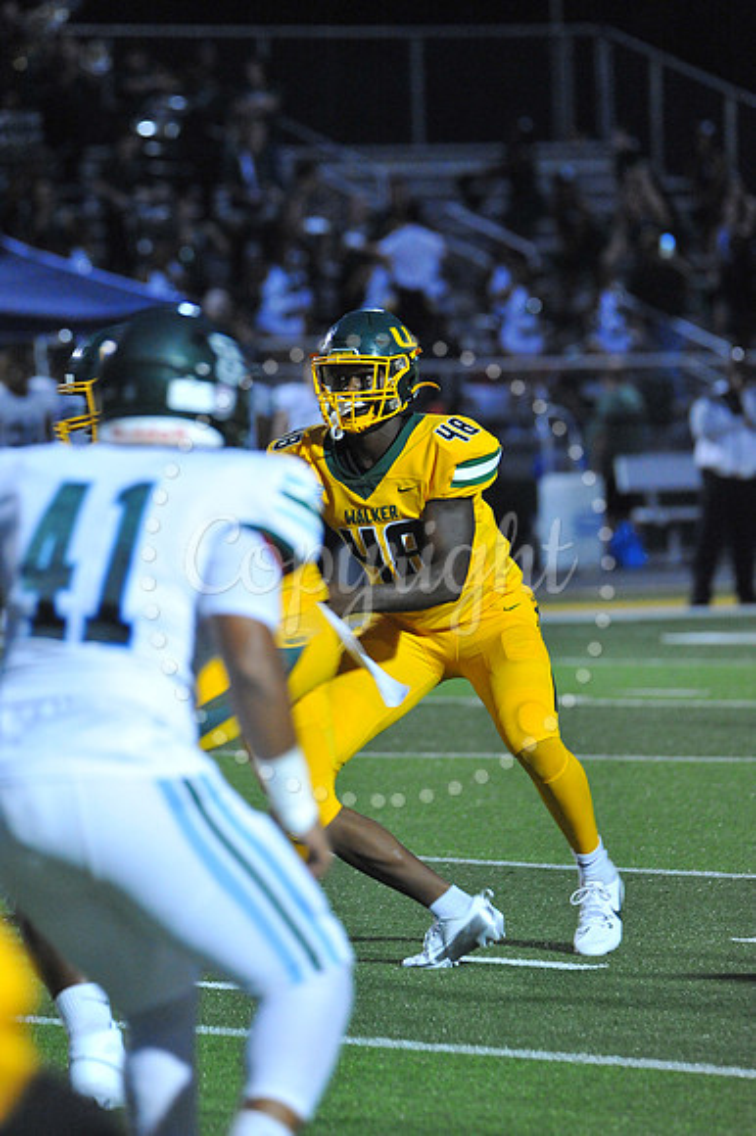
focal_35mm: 320
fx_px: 10091
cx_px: 378
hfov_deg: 4.3
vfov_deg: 6.4
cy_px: 568
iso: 6400
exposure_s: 1/200
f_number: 5.6
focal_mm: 320
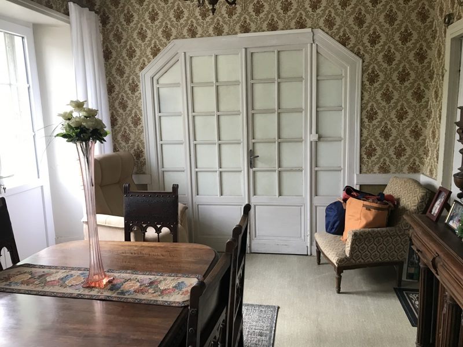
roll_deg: +3.2
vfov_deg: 49.7
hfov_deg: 63.4
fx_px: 375
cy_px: 174
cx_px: 232
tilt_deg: -11.5
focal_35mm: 28
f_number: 1.8
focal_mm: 3.99
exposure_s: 1/33
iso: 25
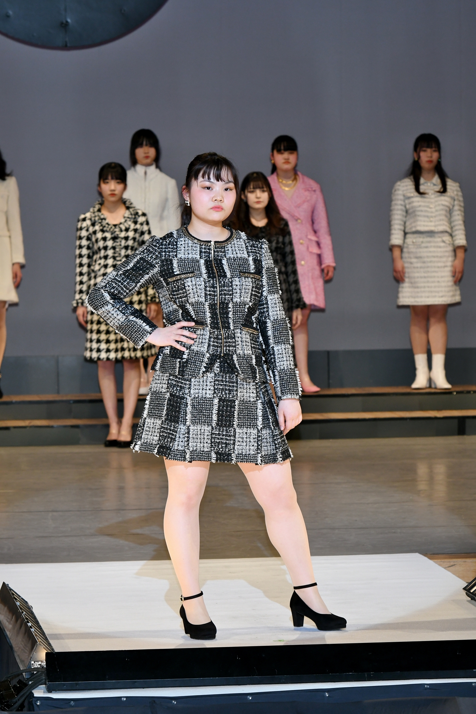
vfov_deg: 11.4
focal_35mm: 180
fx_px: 3570
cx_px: 238
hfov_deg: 7.6
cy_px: 357
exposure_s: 1/250
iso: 800
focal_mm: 120
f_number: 5.6
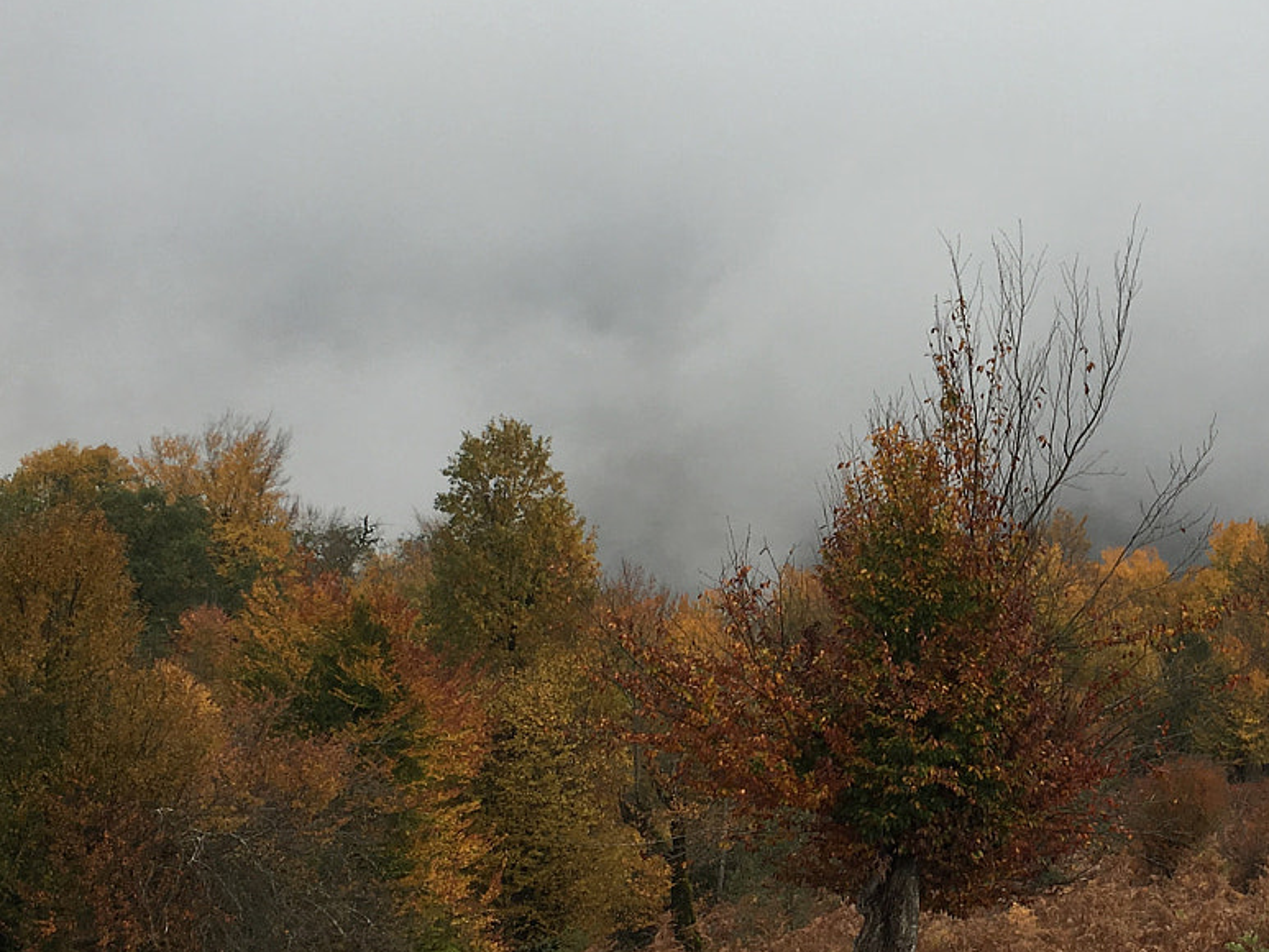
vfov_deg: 24.4
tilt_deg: -4.6
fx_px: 2200
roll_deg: +0.3
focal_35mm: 60
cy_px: 450
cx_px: 1011
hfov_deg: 31.4
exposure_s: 1/299
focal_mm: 4.15
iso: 25
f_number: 2.2
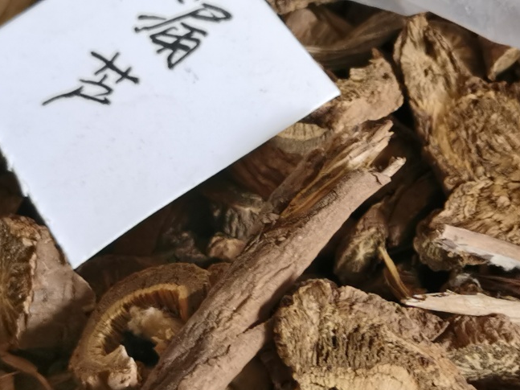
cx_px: 304
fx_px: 2118
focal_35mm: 141
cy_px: 240
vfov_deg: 10.5
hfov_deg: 14.0
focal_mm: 5.58
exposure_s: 1/100
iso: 160
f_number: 1.8
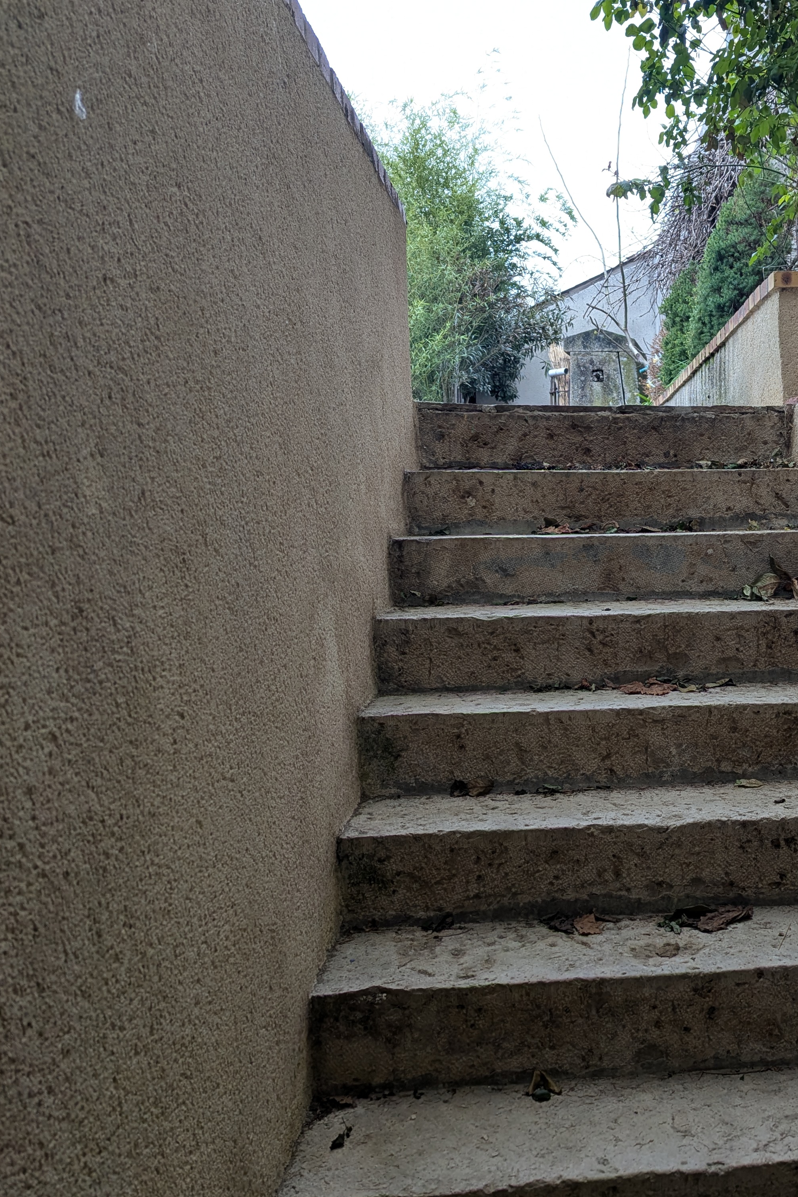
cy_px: 594
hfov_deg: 36.6
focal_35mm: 34
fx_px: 1130
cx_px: 709
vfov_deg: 55.8
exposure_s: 1/226
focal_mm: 6.81
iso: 80
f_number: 1.85
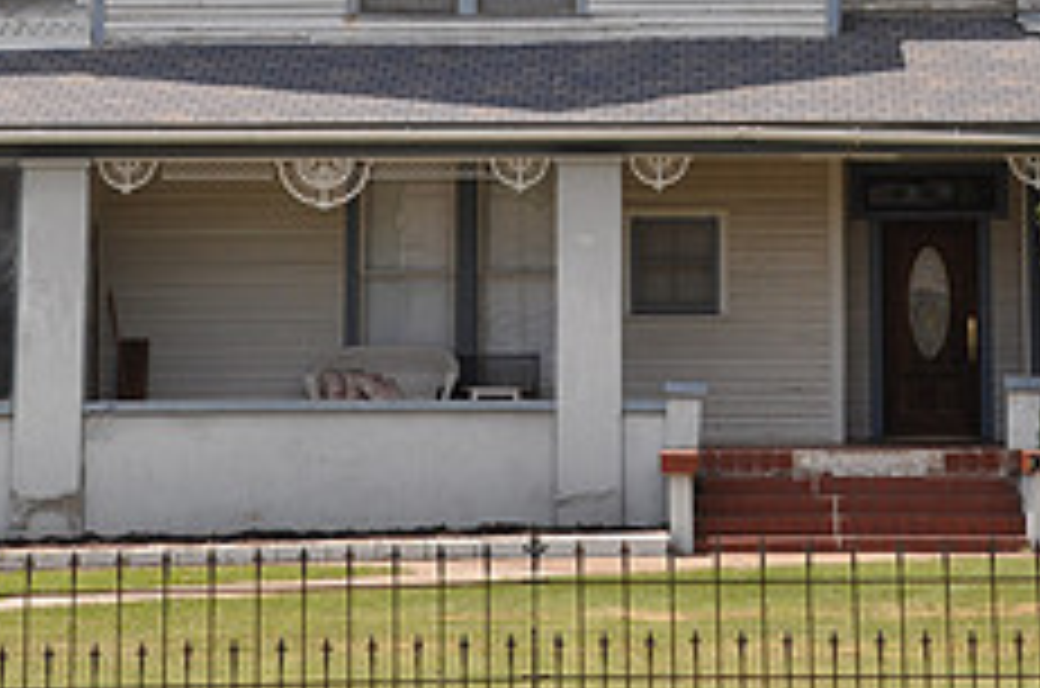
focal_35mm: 143
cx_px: 702
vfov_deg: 9.4
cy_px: -92
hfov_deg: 14.4
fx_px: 4123
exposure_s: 1/250
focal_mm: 38
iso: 200
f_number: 8
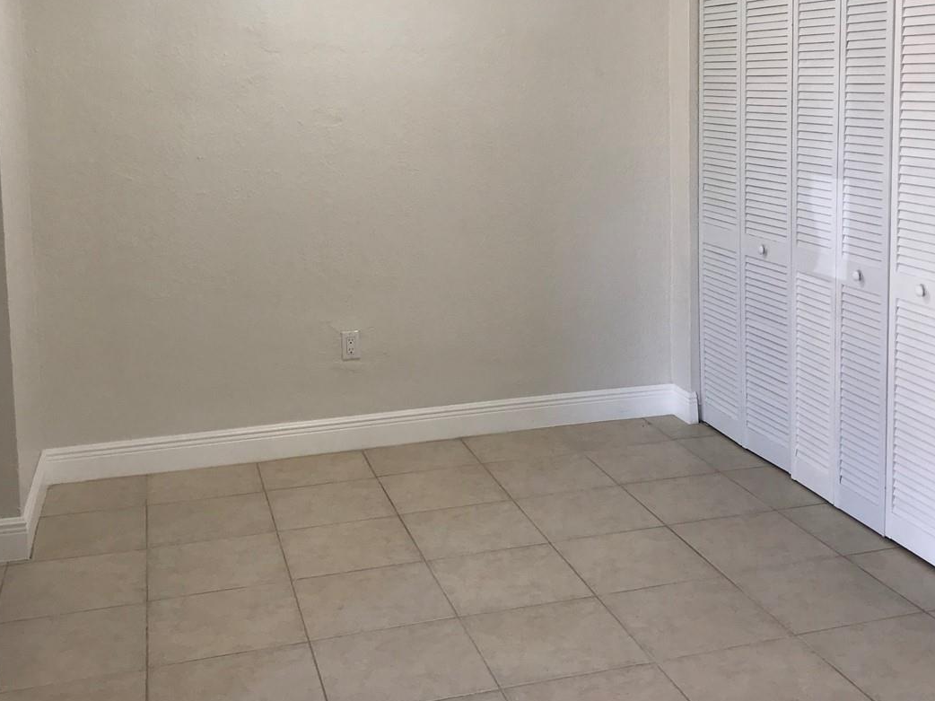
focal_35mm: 43
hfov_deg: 43.7
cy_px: 212
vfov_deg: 33.2
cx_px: 534
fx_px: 1161
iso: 25
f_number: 1.8
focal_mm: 3.99
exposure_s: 1/60
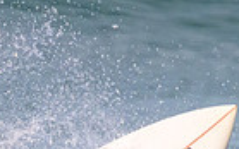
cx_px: 38
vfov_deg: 0.3
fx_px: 30567
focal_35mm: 4691
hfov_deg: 0.4
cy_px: 374
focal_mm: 800
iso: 2000
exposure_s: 1/2000
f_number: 11
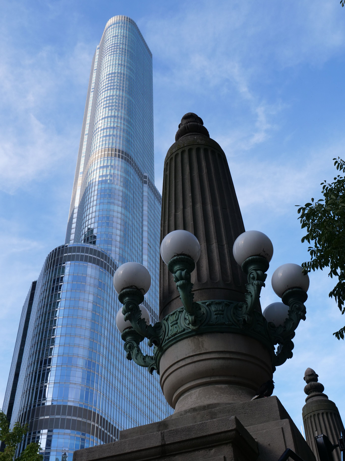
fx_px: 532
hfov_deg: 36.0
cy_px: 230
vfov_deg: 46.8
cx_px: 172
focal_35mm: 40
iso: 200
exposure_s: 1/400
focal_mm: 20
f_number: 5.6
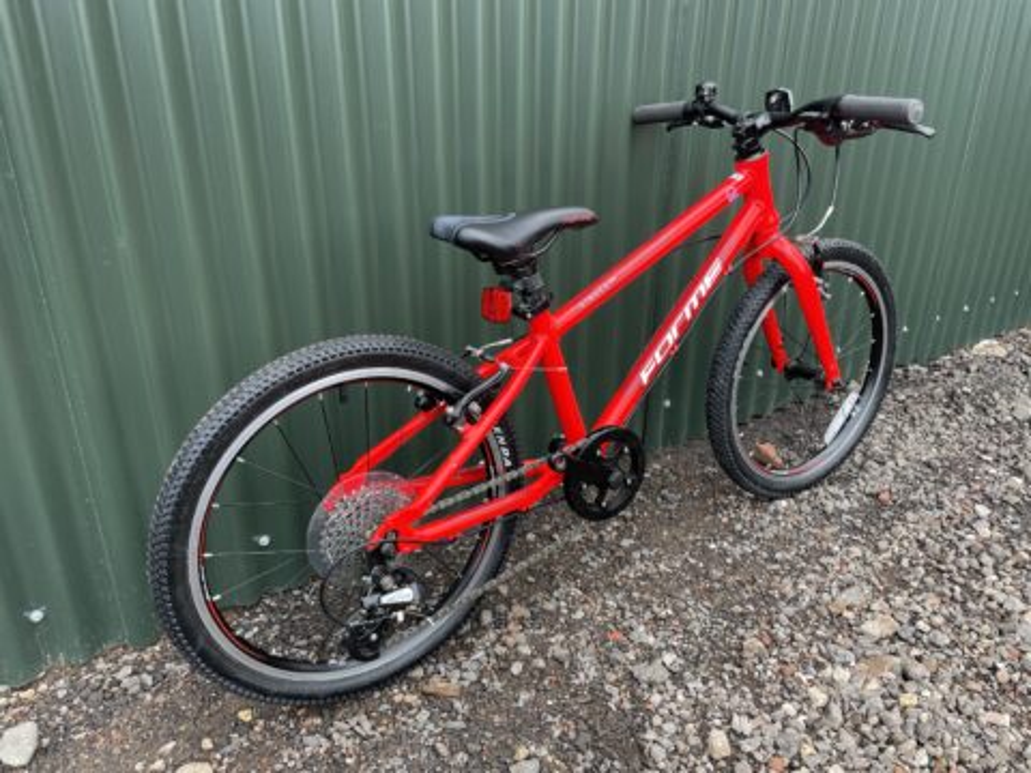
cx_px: 516
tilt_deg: -21.4
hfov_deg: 67.3
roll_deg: -0.6
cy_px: 386
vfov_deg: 53.1
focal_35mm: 26
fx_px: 774
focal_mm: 4.2
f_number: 1.6
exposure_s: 1/367
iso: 32
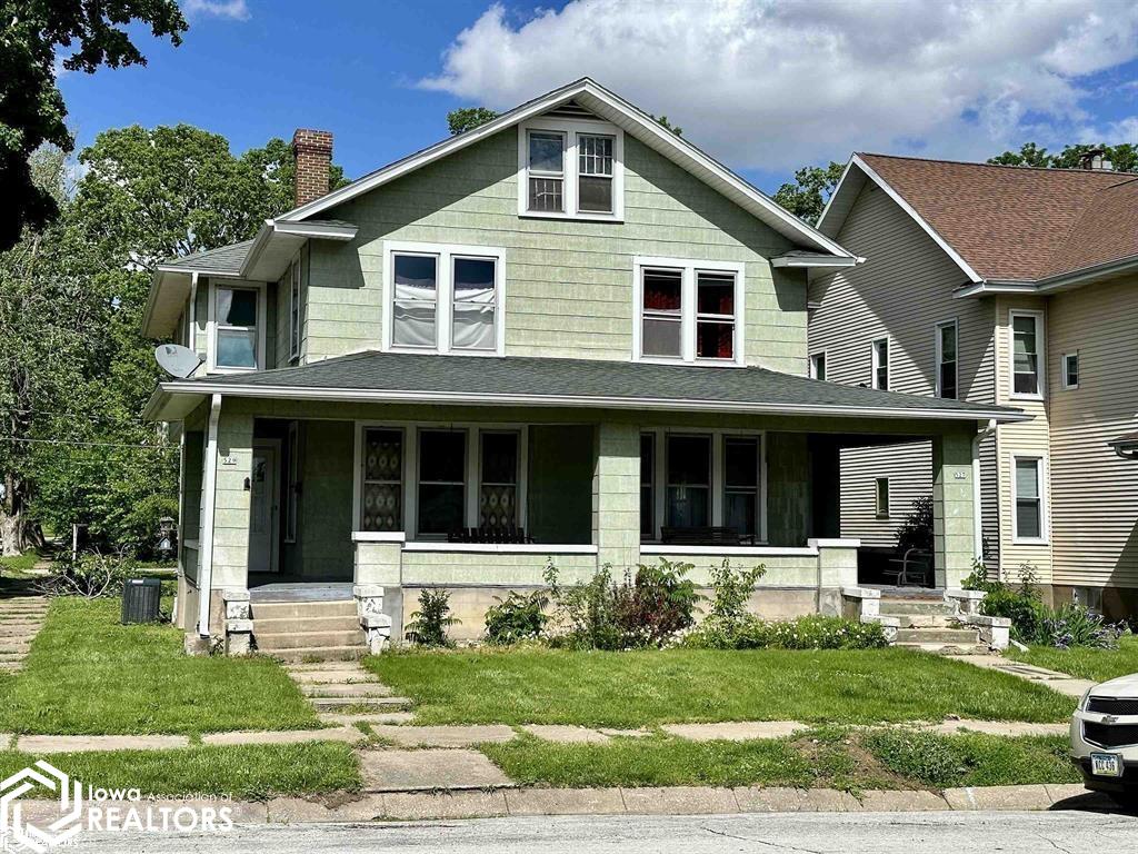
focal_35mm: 48
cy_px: 427
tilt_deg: +4.4
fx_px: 1578
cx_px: 569
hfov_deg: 39.7
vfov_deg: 30.3
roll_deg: -0.5
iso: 64
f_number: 1.78
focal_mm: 6.86
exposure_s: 1/5882
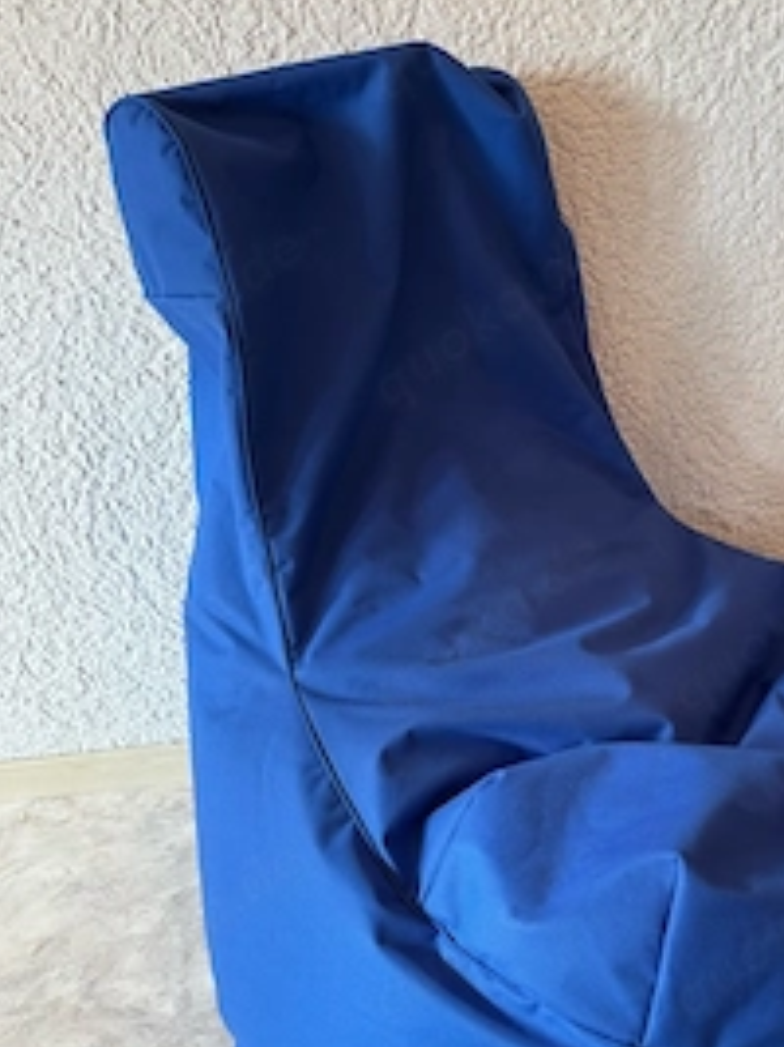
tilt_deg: -30.0
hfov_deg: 38.8
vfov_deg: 50.8
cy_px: 667
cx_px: 572
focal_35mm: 36
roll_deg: +0.7
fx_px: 1088
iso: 125
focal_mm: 6.76
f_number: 1.78
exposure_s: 1/50
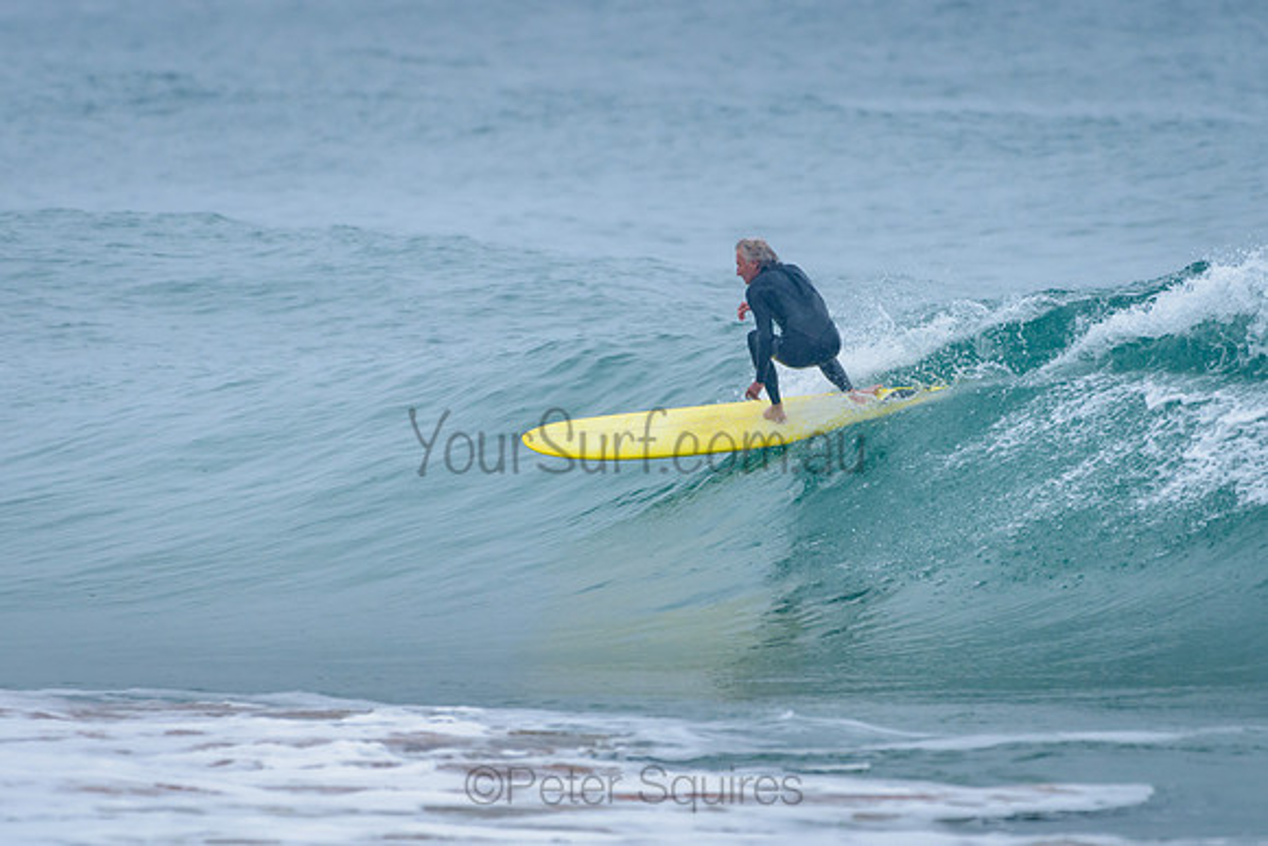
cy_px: 383
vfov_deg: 2.2
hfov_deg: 3.4
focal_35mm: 613
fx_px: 21605
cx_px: 601
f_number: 5.6
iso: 1000
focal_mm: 500
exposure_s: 1/1000
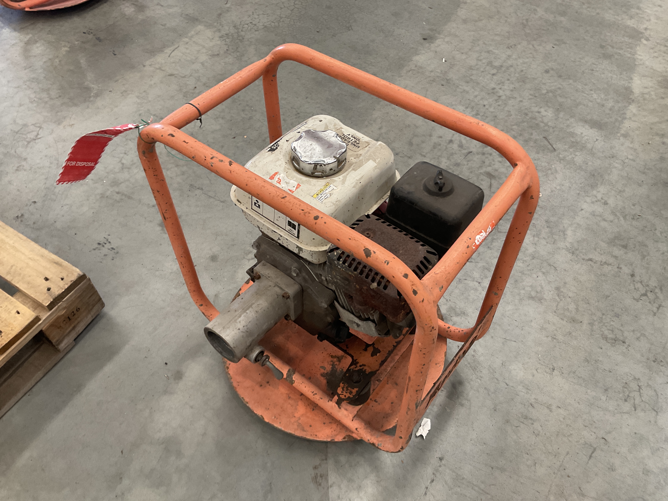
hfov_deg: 61.7
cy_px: 250
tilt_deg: -50.2
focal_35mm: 29
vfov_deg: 48.2
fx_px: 560
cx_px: 334
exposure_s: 1/50
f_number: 1.8
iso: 80
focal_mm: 3
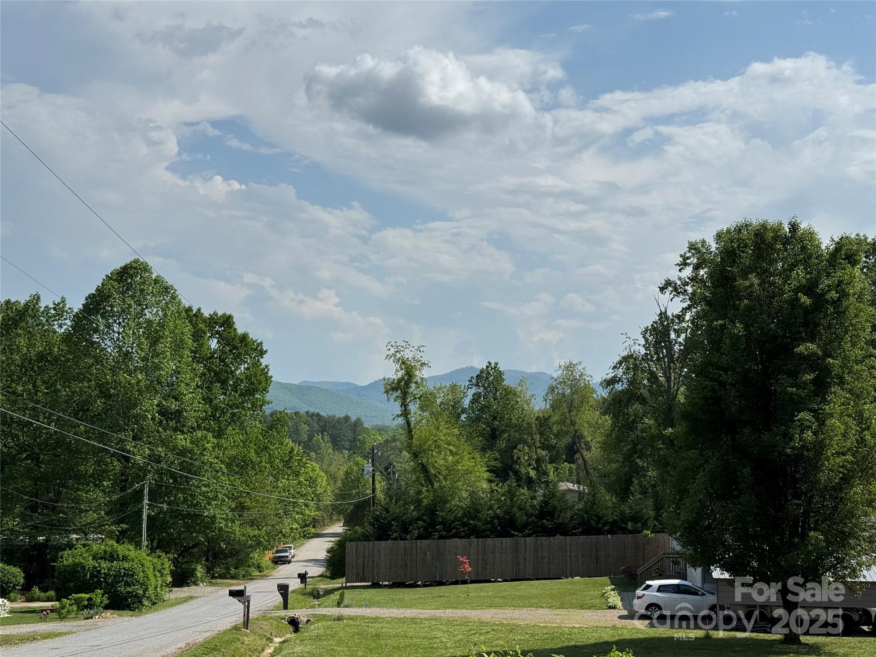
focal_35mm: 48
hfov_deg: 39.7
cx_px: 438
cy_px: 328
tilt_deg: +2.7
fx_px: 1215
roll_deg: -0.8
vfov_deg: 30.3
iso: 64
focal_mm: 6.76
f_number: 1.78
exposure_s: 1/12500
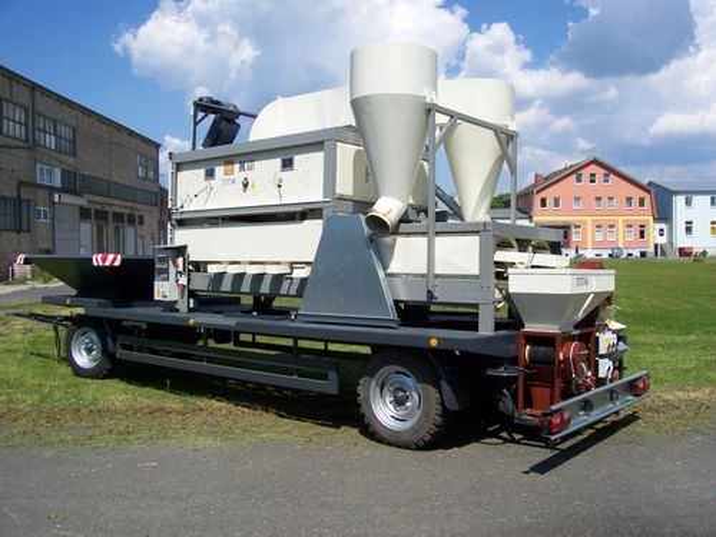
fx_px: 703
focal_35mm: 34
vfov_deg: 41.8
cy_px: 268
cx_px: 358
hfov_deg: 54.0
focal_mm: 5.6
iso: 80
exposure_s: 1/640
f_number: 5.1
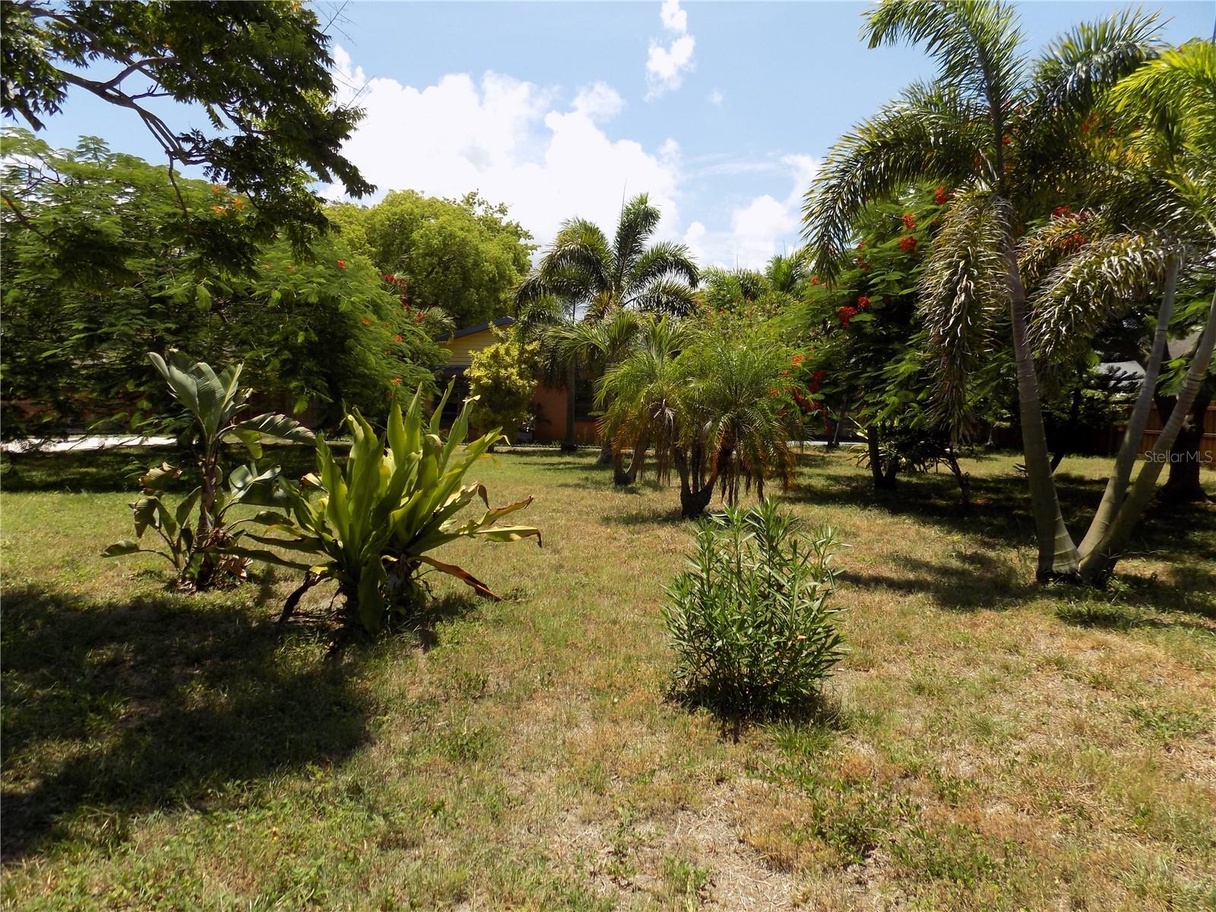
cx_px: 608
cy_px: 456
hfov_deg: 73.9
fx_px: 808
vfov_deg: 58.9
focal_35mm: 23
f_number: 3.1
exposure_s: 1/800
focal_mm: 4
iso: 80
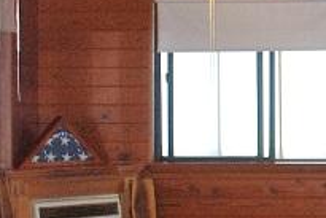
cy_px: 88
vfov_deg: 10.5
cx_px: 406
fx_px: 1187
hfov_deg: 15.0
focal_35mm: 131
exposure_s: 1/150
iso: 1600
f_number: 5.6
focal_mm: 28
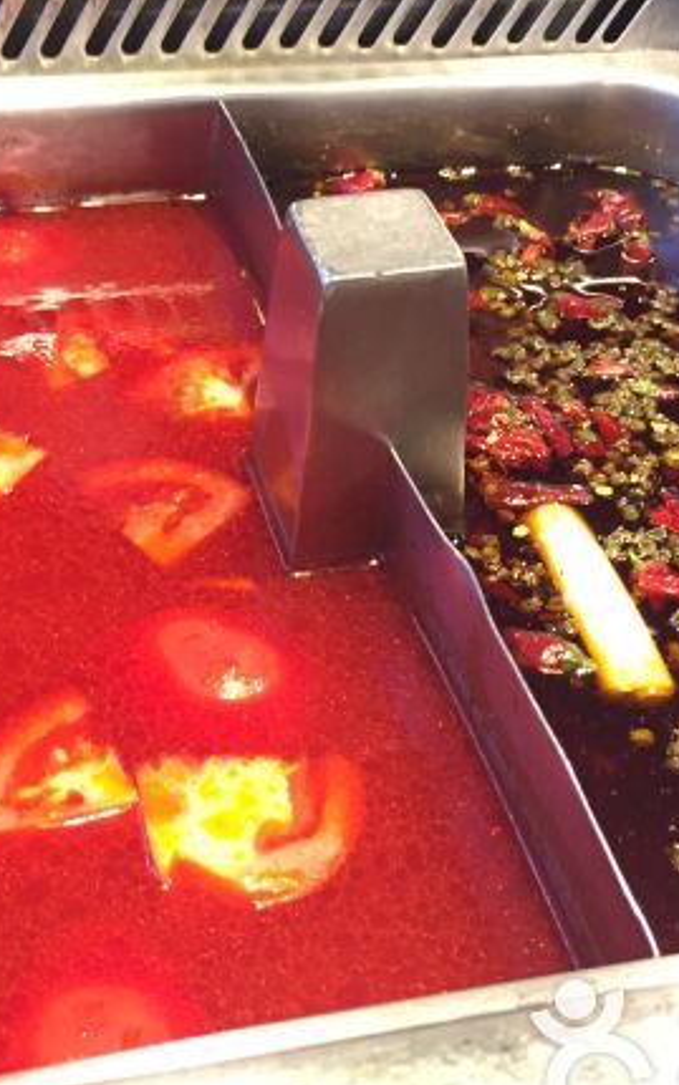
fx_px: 1479
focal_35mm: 50
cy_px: 508
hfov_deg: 25.8
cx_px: 280
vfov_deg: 40.3
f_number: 2.2
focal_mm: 4.15
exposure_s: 1/20
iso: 250
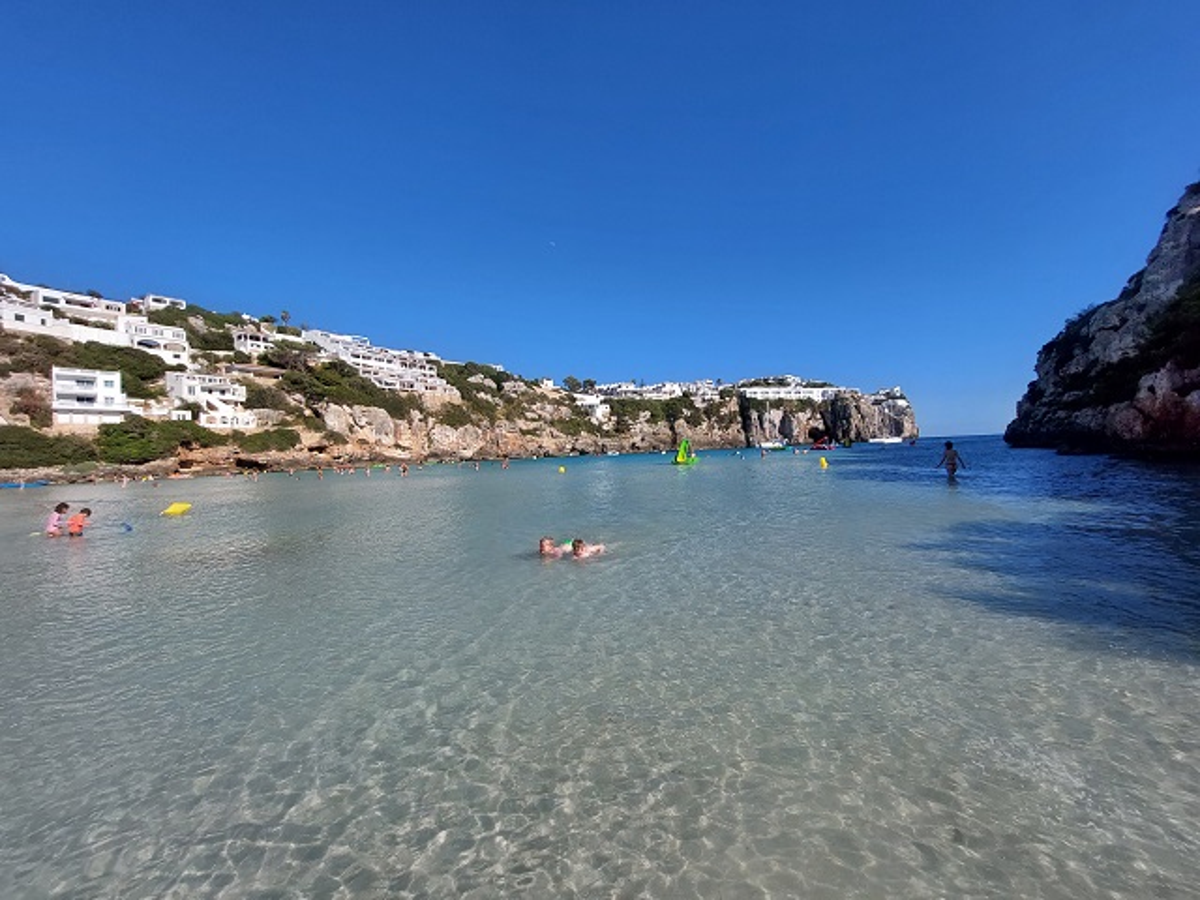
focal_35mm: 13
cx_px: 600
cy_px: 450
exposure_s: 1/2666
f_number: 2.2
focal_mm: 1.74
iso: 50
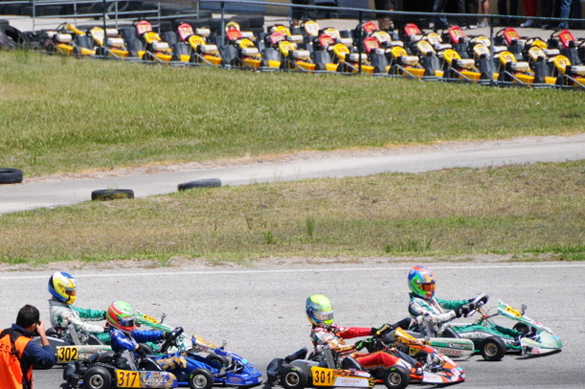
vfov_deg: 2.7
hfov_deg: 4.1
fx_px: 8165
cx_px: 156
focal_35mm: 503
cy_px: 305
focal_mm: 200
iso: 400
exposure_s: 1/2000
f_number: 5.6
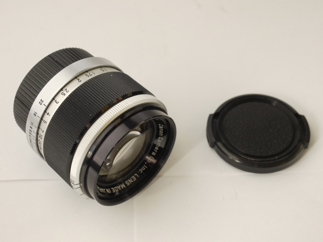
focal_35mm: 60
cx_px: 162
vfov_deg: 24.4
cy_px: 121
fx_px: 560
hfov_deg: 32.2
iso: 400
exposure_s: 1/5
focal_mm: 30
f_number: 9
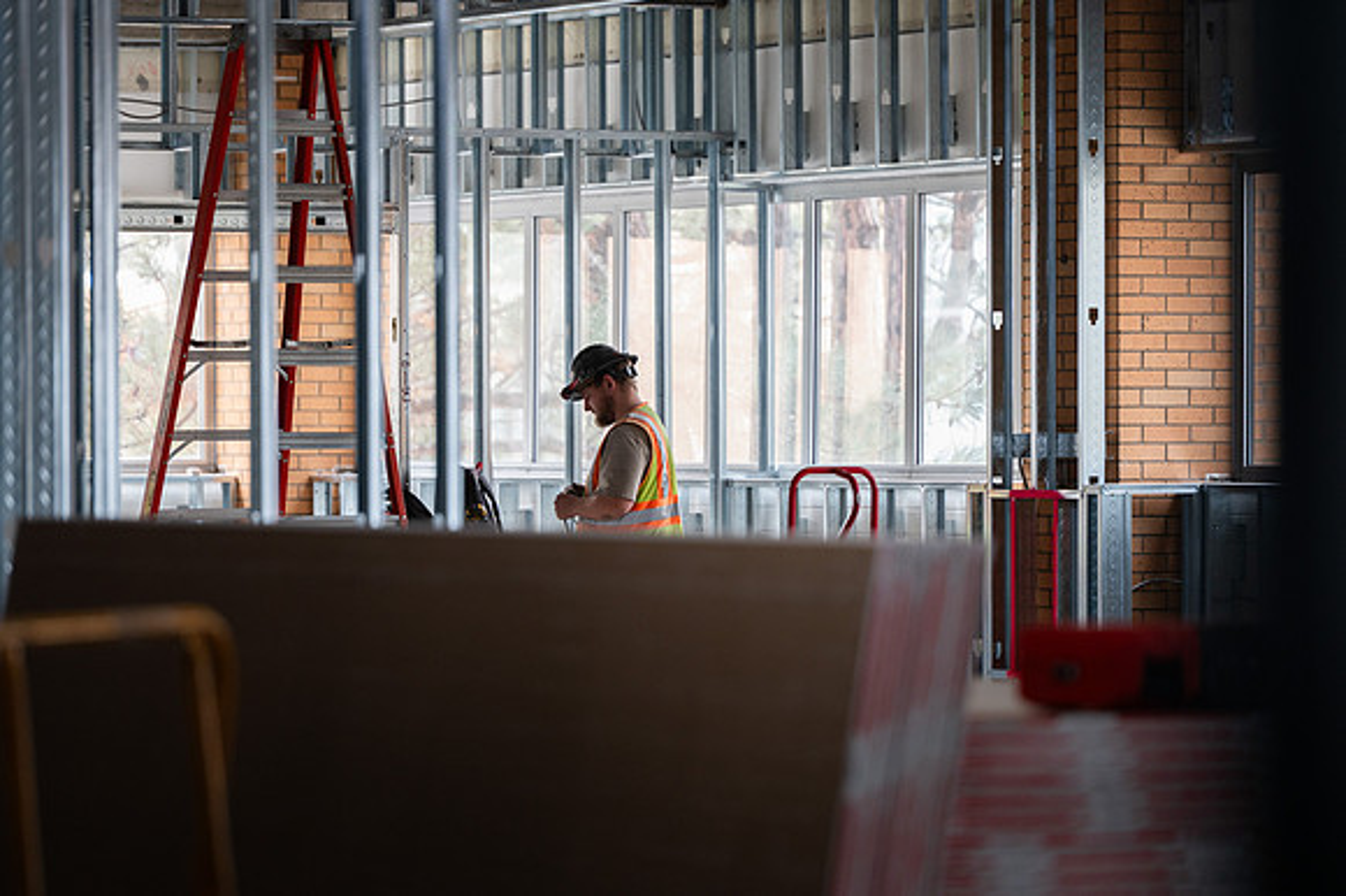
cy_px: 448
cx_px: 673
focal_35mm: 202
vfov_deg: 6.8
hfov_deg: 10.2
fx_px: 7561
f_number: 3.5
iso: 1000
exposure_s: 1/400
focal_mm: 200
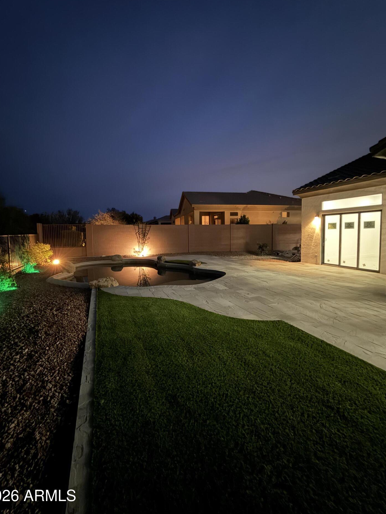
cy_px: 246
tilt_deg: -3.5
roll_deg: +1.5
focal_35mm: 15
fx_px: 223
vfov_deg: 98.1
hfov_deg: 81.7
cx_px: 190
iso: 1600
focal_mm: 2.22
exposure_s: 1/6
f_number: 2.2
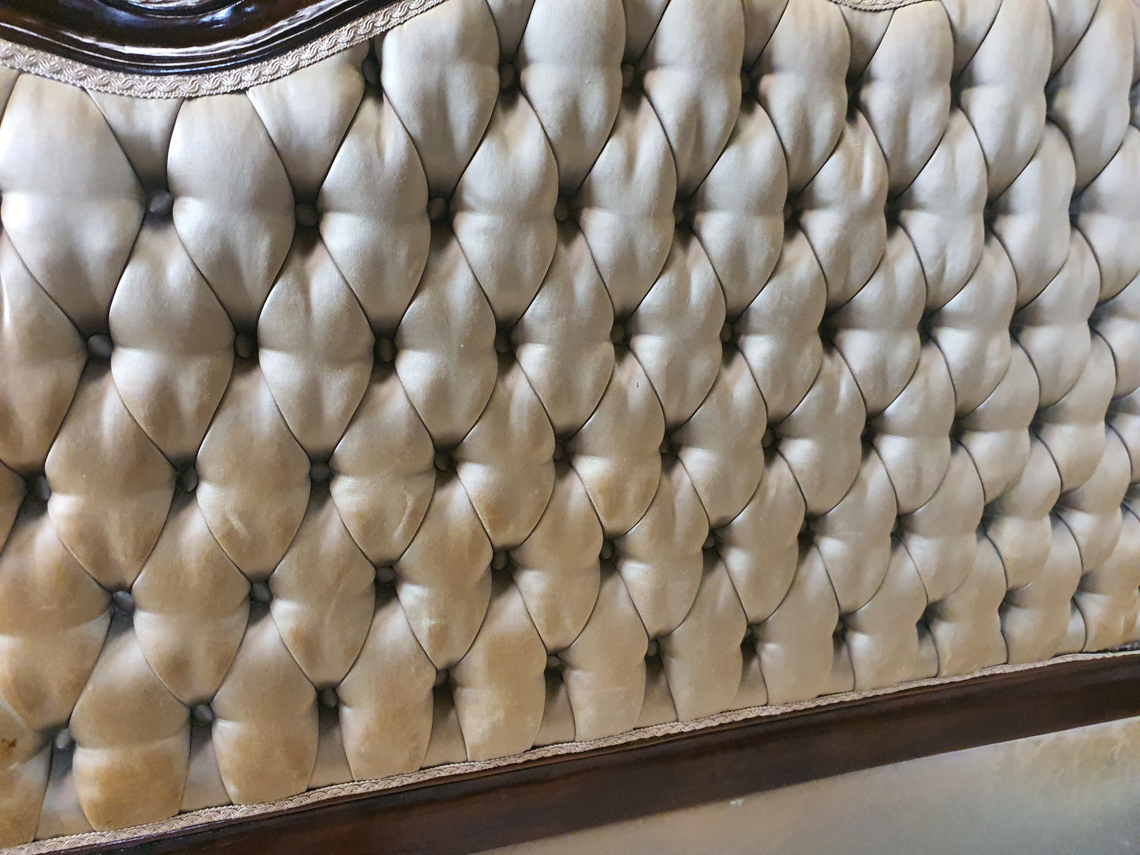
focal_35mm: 26
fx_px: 856
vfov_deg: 53.1
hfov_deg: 67.3
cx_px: 570
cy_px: 428
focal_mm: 4.3
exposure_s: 1/33
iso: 640
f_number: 2.4
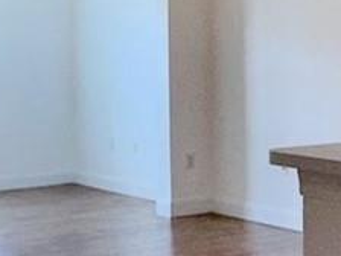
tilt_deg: -1.7
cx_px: 244
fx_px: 985
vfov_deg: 14.8
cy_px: 76
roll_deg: +0.0
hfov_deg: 19.5
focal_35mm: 100
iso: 32
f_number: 2.2
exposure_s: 1/122
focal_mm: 2.22
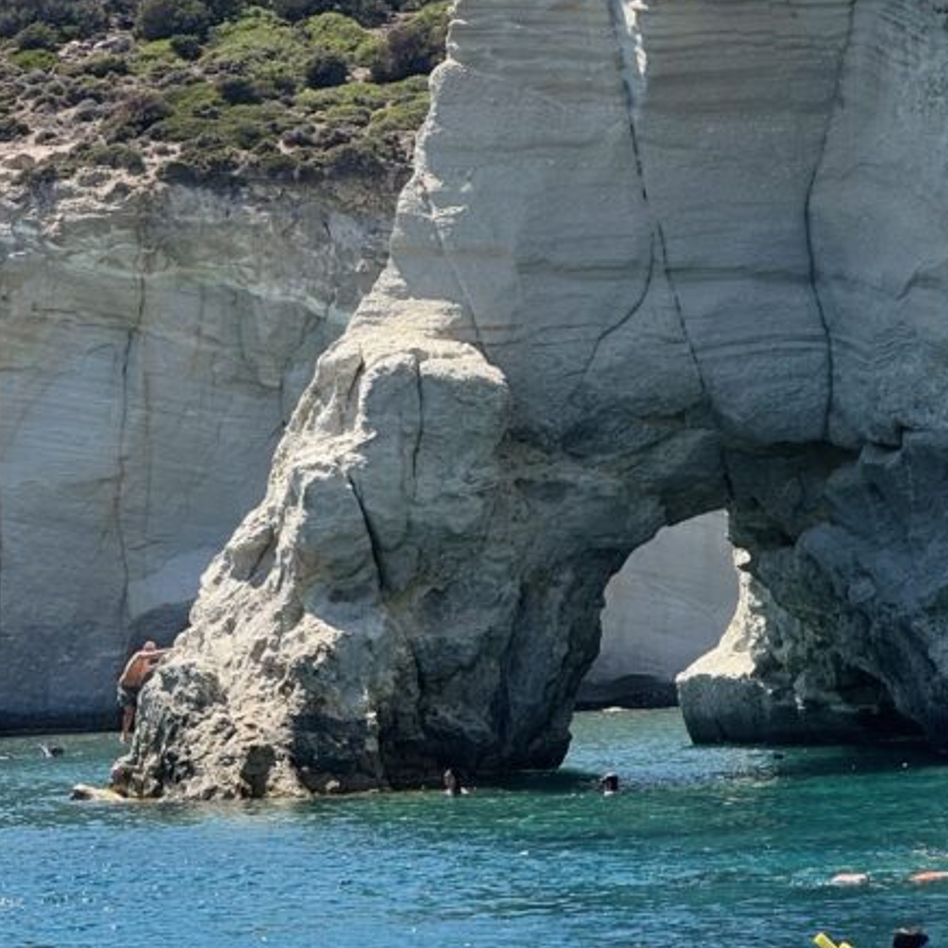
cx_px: 441
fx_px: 4957
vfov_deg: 10.9
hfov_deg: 10.9
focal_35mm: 160
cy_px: 185
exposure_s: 1/803
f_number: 2.8
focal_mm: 9
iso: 25
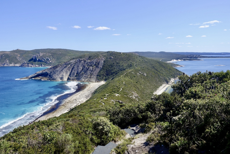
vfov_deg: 51.3
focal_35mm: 25
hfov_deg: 71.5
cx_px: 117
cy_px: 75
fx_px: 160
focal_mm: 8.8
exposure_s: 1/400
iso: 125
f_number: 5.6
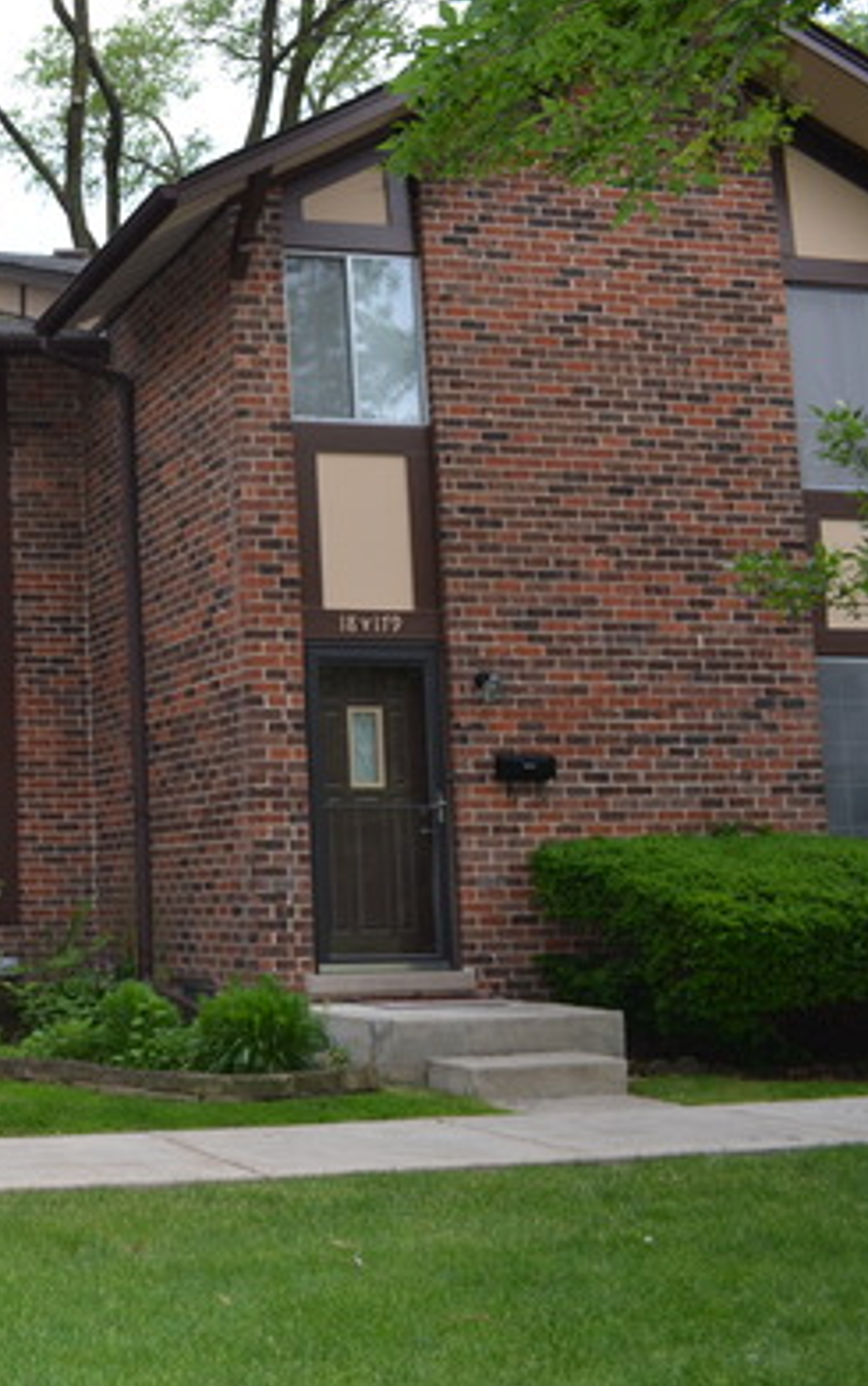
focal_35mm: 45
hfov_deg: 25.0
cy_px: 675
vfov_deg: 44.3
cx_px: -248
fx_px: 1700
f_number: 5.6
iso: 160
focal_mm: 18
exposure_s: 1/125
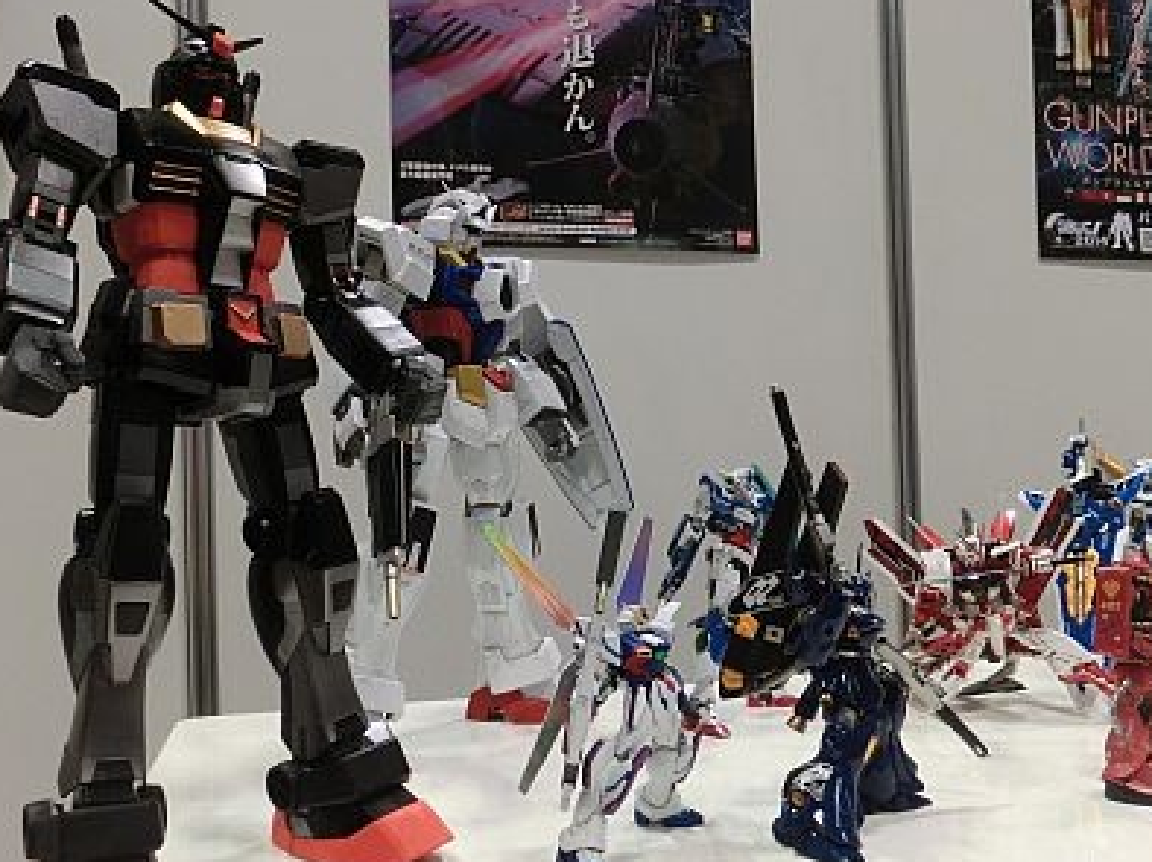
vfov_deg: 44.0
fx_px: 1064
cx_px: 544
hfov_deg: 56.8
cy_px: 479
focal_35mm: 32
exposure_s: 1/60
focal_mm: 5
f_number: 3
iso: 320
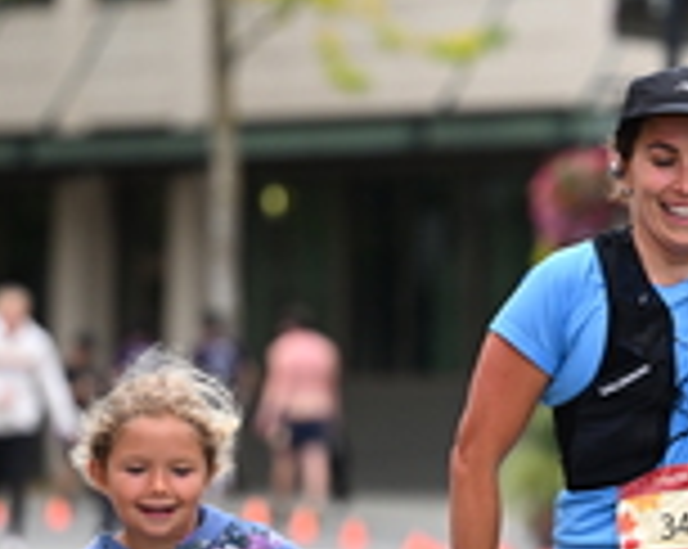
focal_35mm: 423
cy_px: 351
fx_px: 8602
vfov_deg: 3.7
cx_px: 632
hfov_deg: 4.6
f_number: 2.8
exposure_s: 1/2000
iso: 640
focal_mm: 125
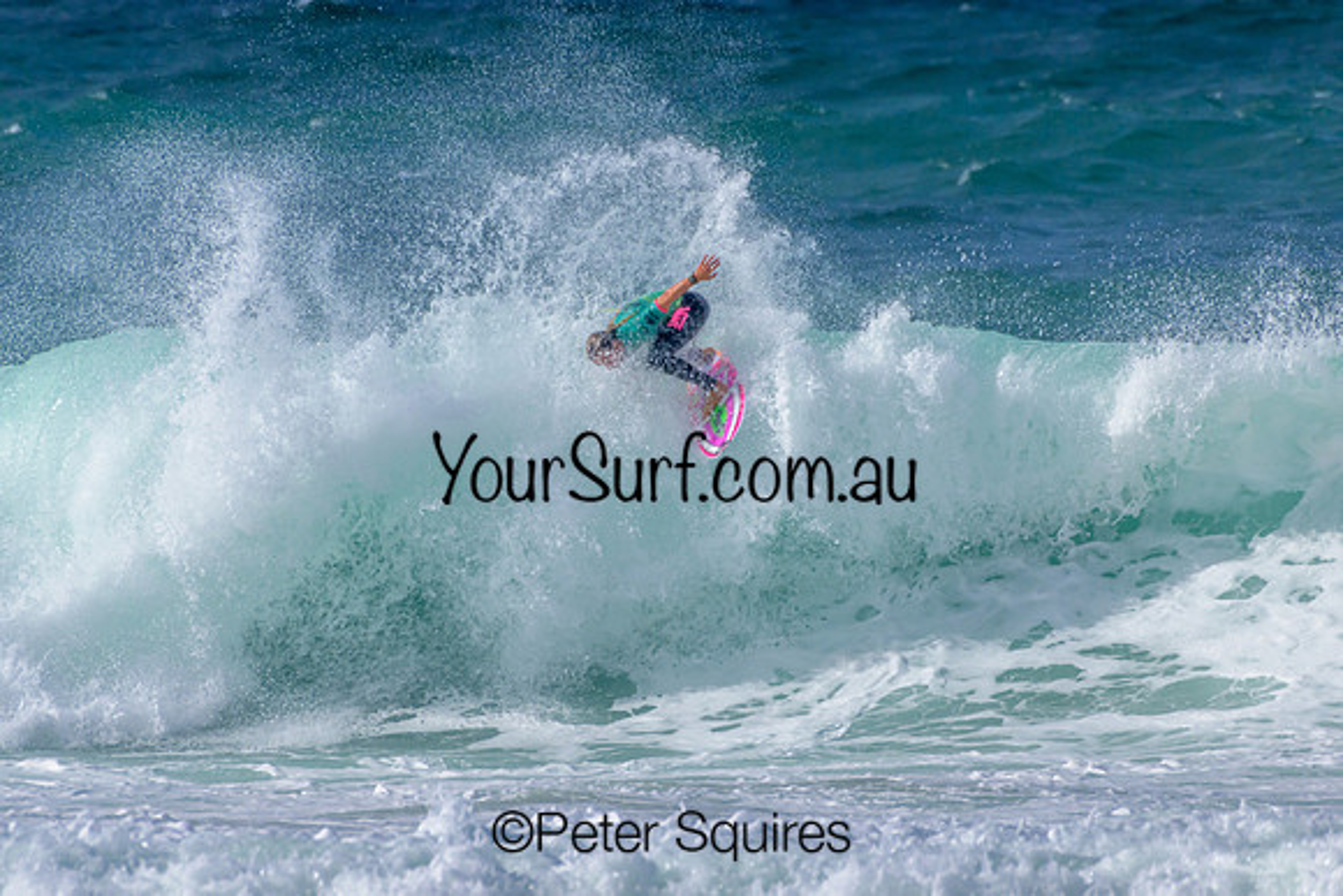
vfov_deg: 1.4
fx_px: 37313
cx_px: 672
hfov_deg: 2.1
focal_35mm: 1000
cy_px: 448
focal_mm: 1000
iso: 640
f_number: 11
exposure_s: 1/2500
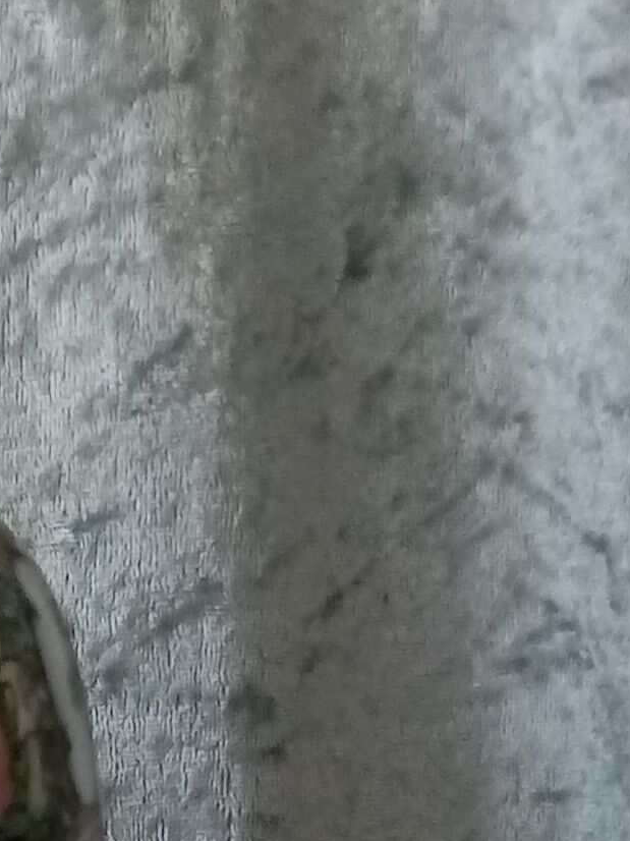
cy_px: 1187
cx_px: -658
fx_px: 3181
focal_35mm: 131
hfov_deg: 10.4
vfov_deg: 14.3
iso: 165
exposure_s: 1/100
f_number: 1.8
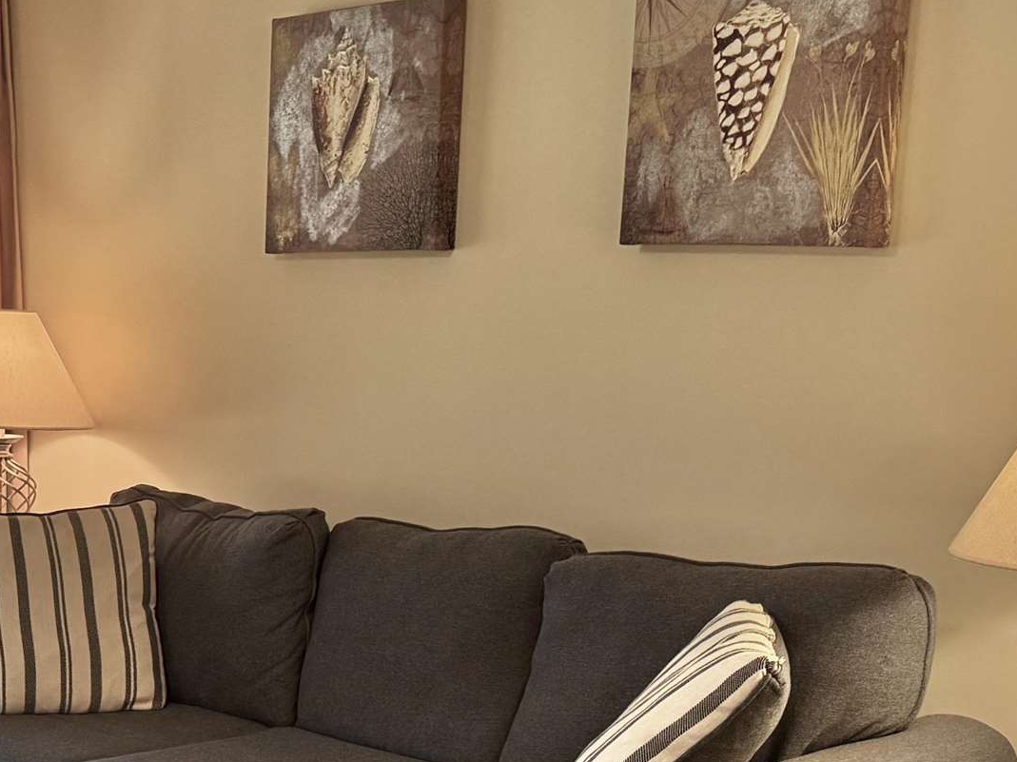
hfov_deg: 26.3
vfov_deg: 21.1
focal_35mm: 69
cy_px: 600
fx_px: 2027
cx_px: -65
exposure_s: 1/120
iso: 250
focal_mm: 6.76
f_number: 1.78
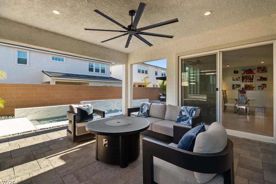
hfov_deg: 96.7
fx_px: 123
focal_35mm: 16
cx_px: 134
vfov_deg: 73.7
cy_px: 89
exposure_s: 1/200
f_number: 8
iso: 400
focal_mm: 10
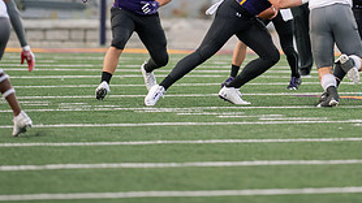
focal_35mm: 656
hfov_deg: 3.3
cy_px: -29
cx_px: 271
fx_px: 6293
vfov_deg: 1.8
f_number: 2.8
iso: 1600
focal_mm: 300
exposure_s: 1/800
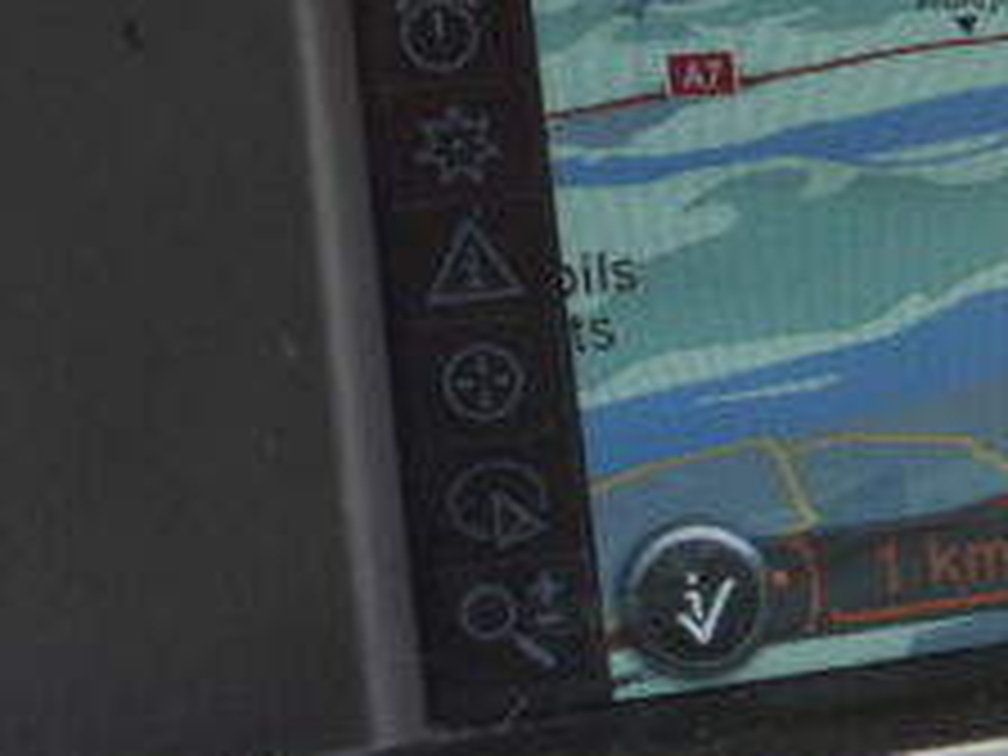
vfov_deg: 12.1
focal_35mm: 121
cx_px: 1494
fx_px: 3523
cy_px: -27
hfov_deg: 15.1
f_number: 3.2
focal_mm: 6.8
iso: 100
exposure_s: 1/100
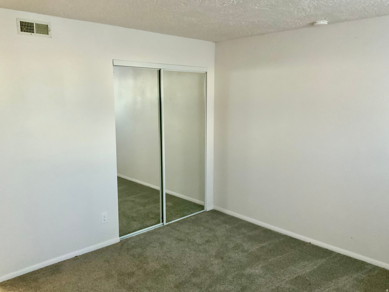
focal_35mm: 29
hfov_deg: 61.7
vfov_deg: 48.2
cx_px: 194
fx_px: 326
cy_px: 146
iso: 250
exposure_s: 1/40
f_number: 1.8
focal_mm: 3
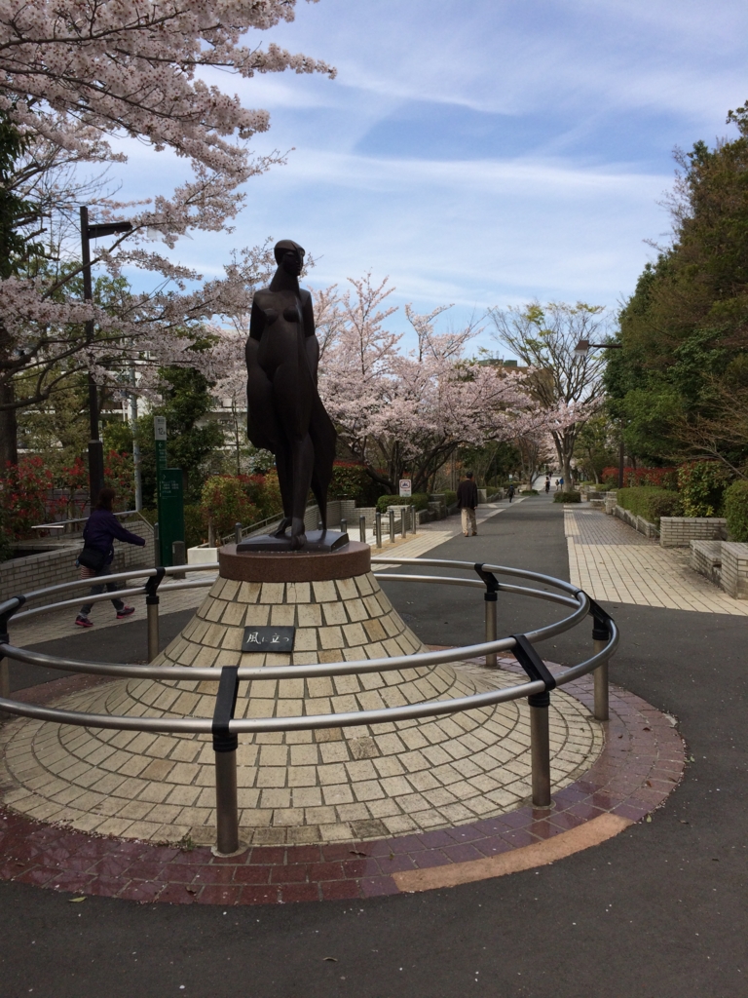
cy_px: 499
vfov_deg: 61.7
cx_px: 374
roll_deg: +1.5
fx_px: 836
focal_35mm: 29
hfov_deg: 48.2
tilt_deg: -4.6
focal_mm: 4.15
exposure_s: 1/2283
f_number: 2.2
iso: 32
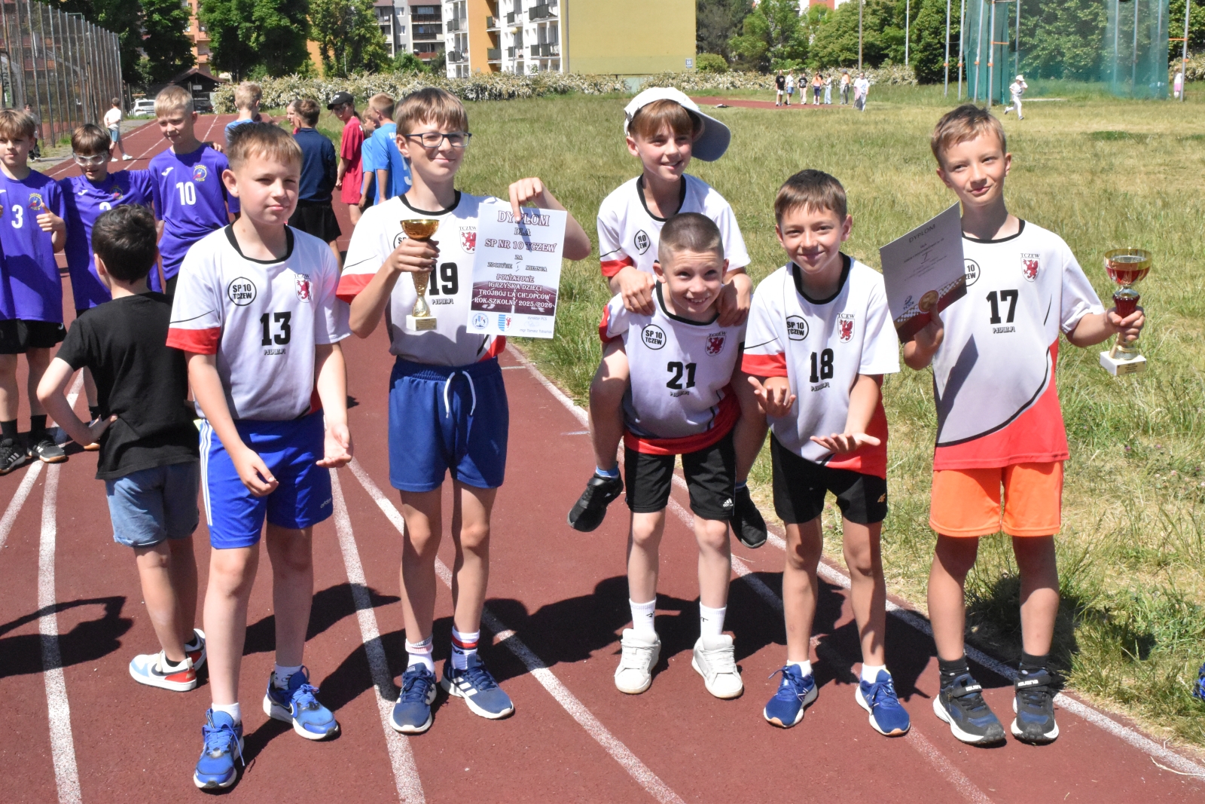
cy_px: 402
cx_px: 602
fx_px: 1406
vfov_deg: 31.9
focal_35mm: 42
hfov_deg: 46.4
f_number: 22
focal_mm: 28
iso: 5000
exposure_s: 1/2000
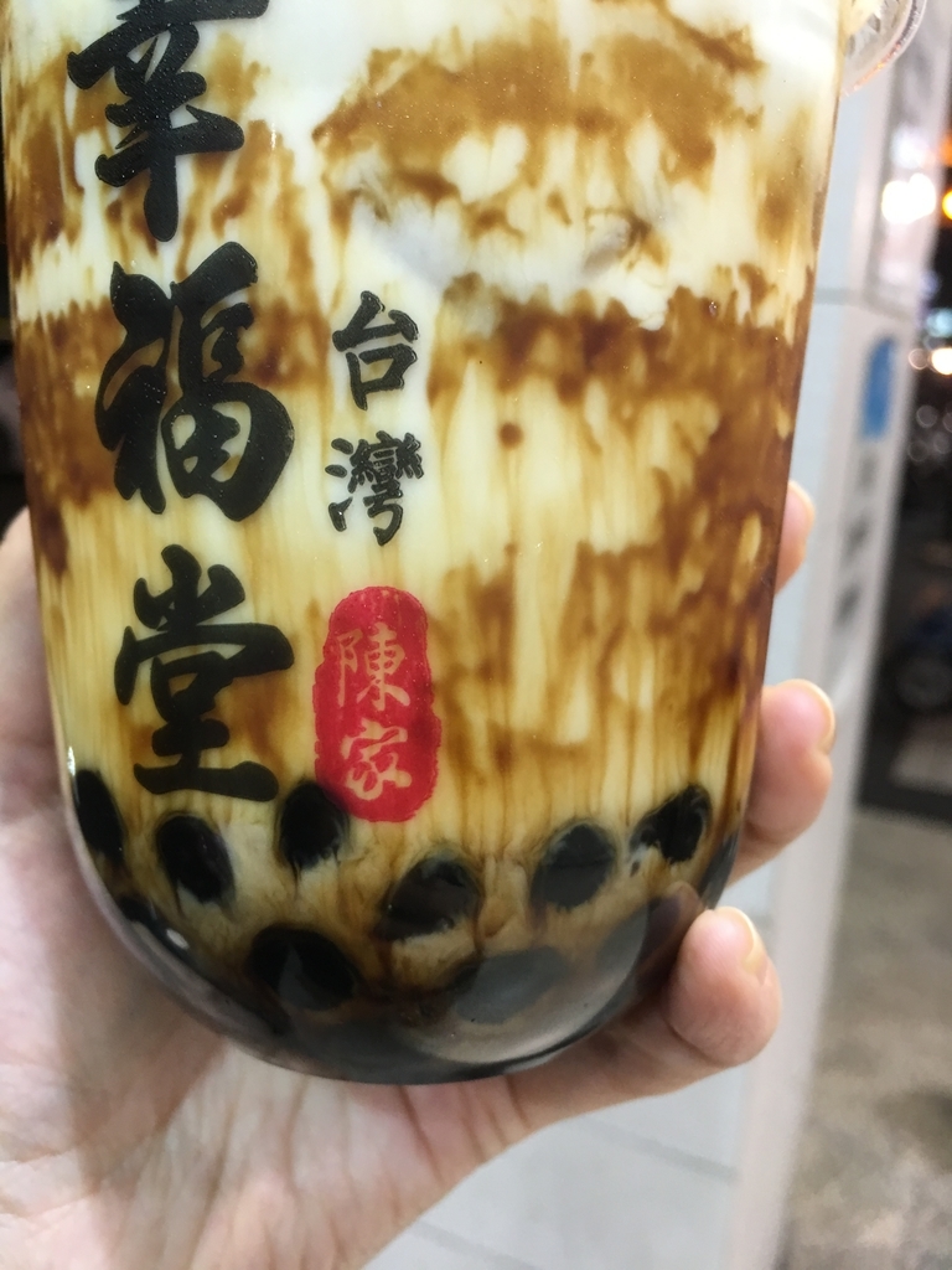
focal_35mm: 29
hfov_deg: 48.2
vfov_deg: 61.7
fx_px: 1063
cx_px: 476
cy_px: 635
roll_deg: -3.0
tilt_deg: -13.5
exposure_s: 1/15
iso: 40
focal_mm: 4.15
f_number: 2.2
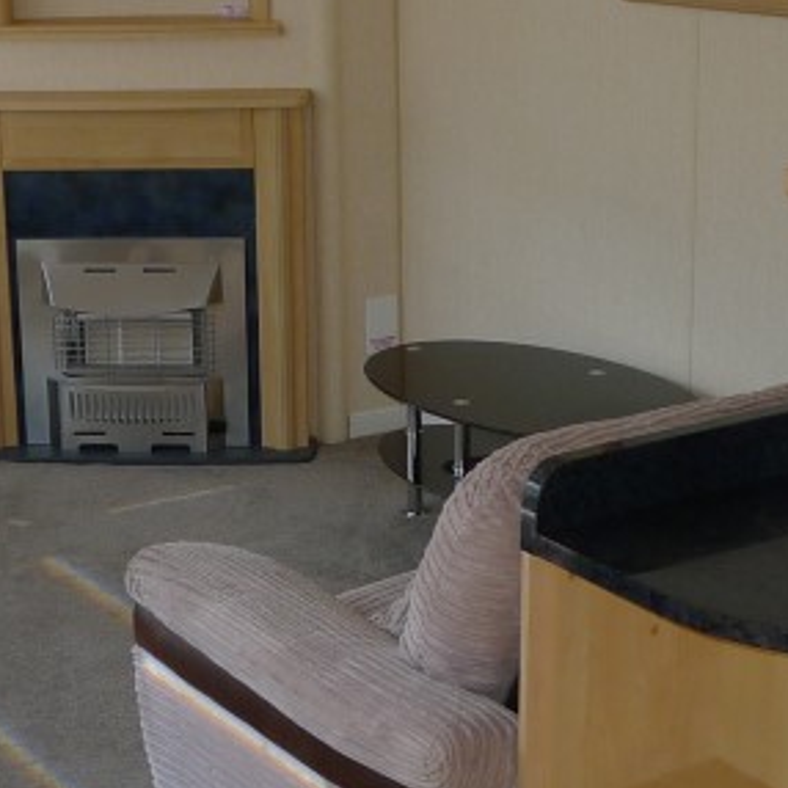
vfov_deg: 21.1
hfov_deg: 21.1
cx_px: 274
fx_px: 2112
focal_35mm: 82
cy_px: 372
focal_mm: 5.1
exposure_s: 1/250
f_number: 2.8
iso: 100
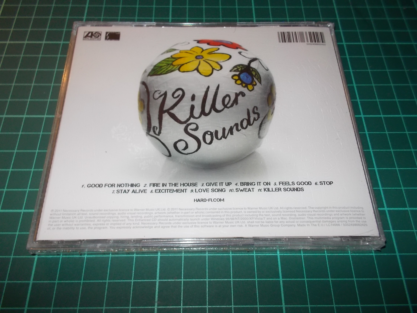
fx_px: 349
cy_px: 156
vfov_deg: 48.2
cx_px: 208
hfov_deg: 61.7
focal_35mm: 29
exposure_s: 1/30
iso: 200
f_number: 3.3
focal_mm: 4.1
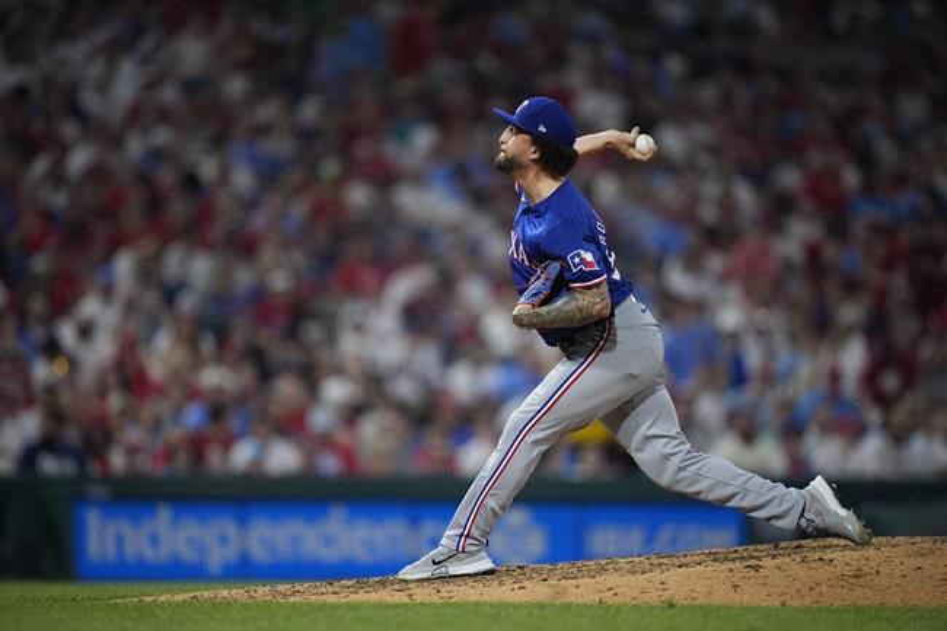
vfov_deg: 3.4
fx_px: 10519
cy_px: 316
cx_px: 474
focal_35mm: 400
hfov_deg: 5.2
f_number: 2.8
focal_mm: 400
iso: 2500
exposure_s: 1/2500
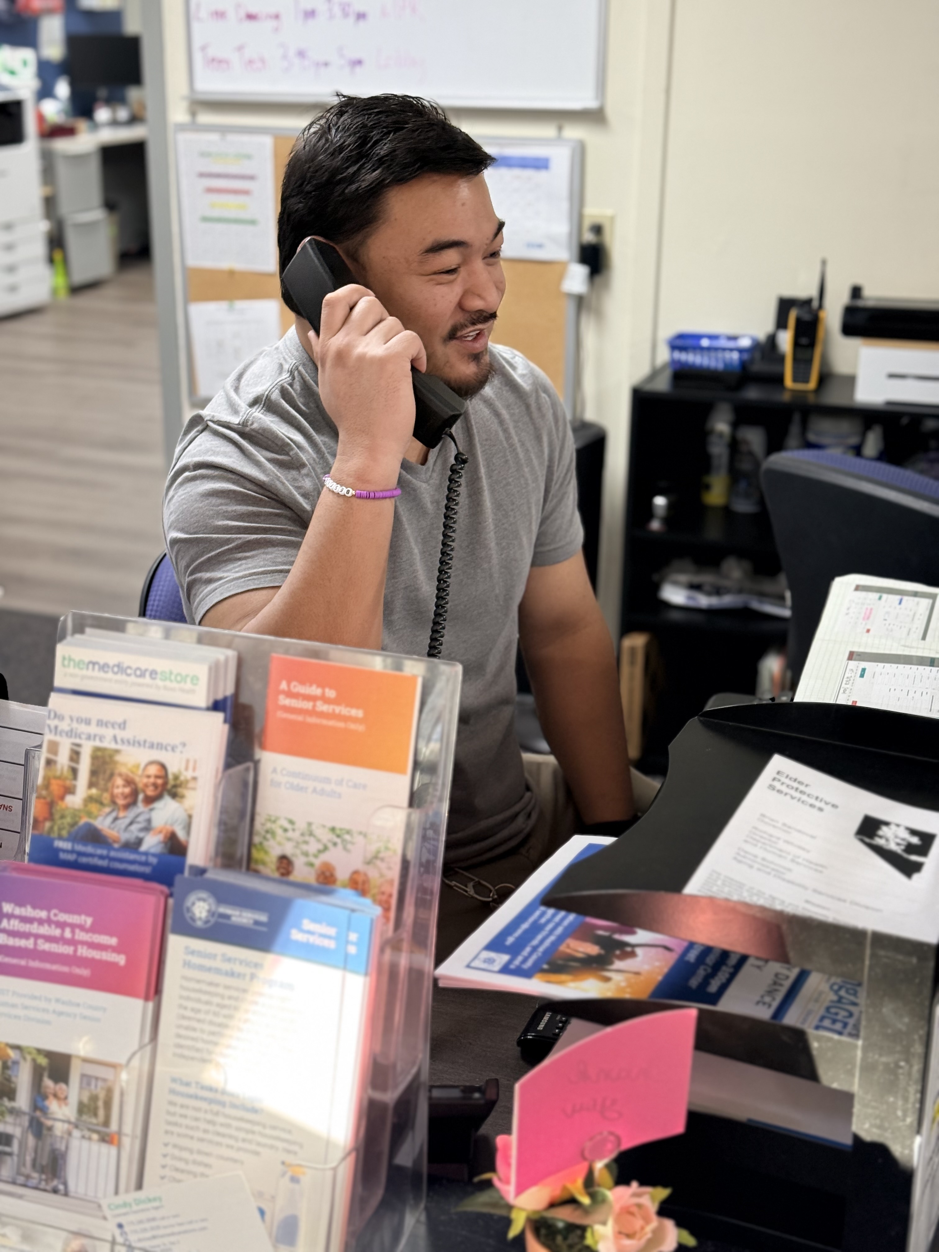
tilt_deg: -19.5
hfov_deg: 30.3
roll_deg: -1.2
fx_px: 1736
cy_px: 626
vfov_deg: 39.7
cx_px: 470
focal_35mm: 48
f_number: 1.78
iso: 160
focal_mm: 6.76
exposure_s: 1/60
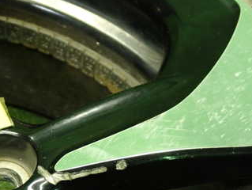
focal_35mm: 77
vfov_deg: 18.8
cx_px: 21
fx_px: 561
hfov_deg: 24.5
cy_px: 174
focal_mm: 7.31
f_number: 2.8
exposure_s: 1/40
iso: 640
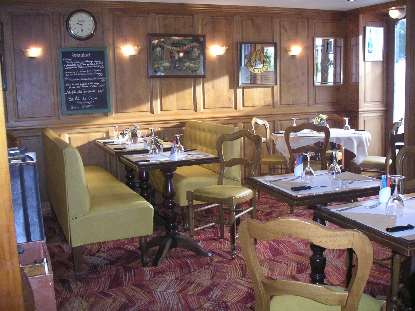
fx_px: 456
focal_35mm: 38
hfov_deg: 49.0
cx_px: 208
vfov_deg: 37.7
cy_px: 156
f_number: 2.8
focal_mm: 6
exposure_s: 1/45
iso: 160
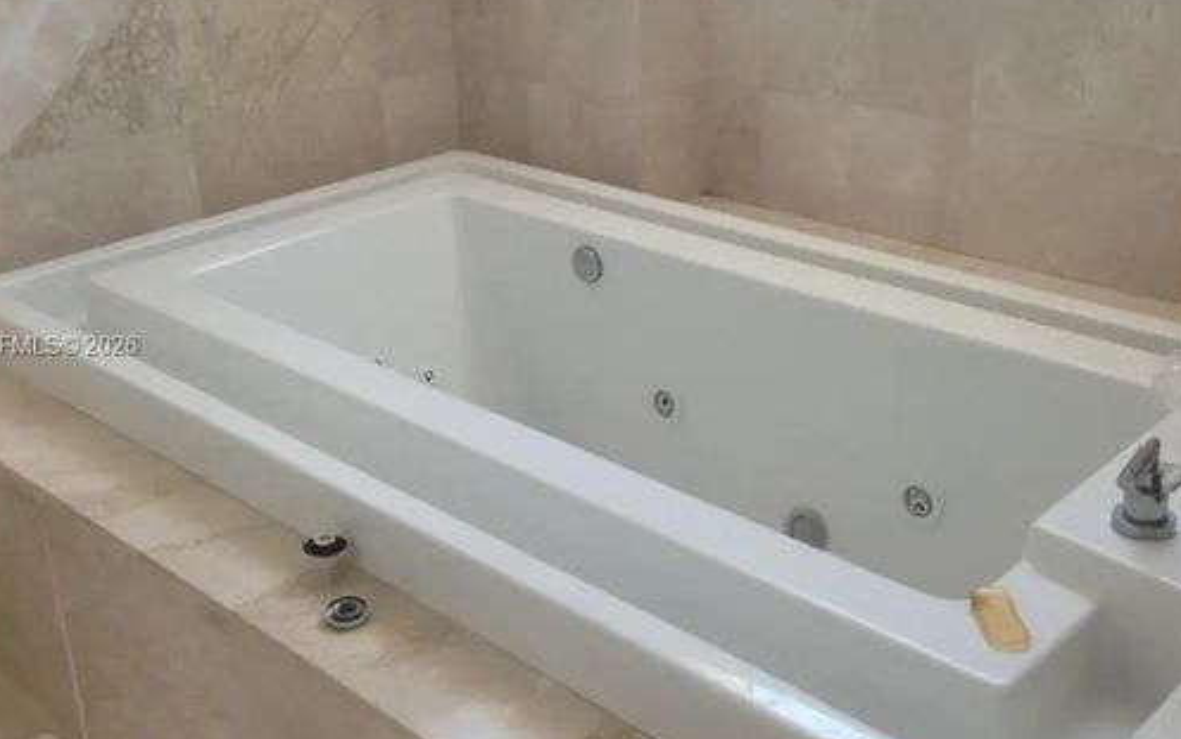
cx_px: 585
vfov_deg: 28.6
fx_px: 1449
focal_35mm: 45
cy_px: 347
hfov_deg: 44.3
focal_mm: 4.12
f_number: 2.4
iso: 50
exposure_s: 1/30
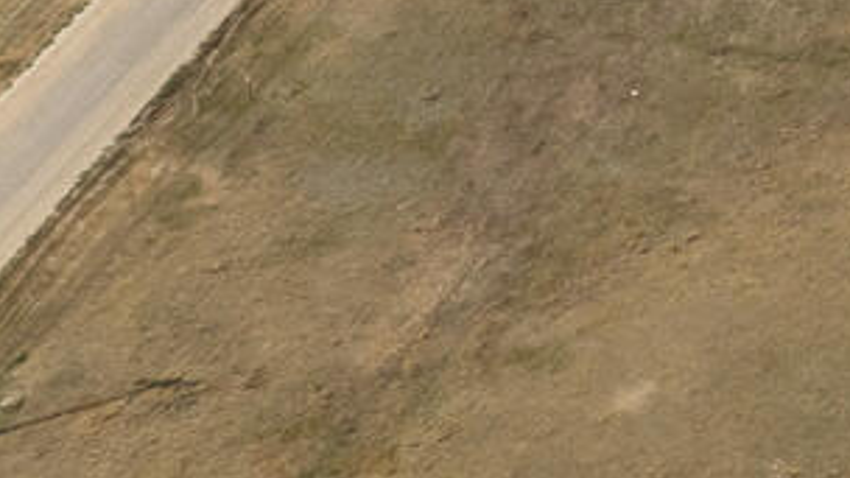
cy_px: -369
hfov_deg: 12.0
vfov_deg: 8.0
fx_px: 3313
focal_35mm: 147
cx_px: 1981
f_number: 6.3
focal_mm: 12.29
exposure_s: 1/1000
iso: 100
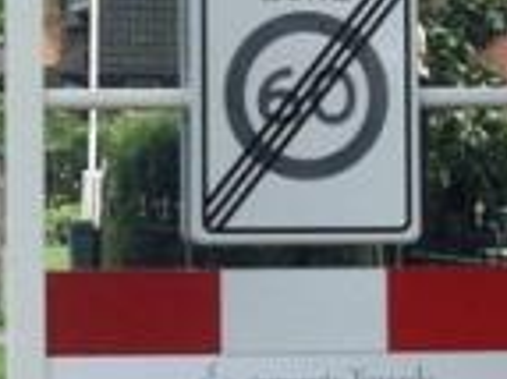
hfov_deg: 11.5
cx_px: 32
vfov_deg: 8.6
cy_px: -124
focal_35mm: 170
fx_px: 2488
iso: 100
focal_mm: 7.9
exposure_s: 1/160
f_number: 2.8
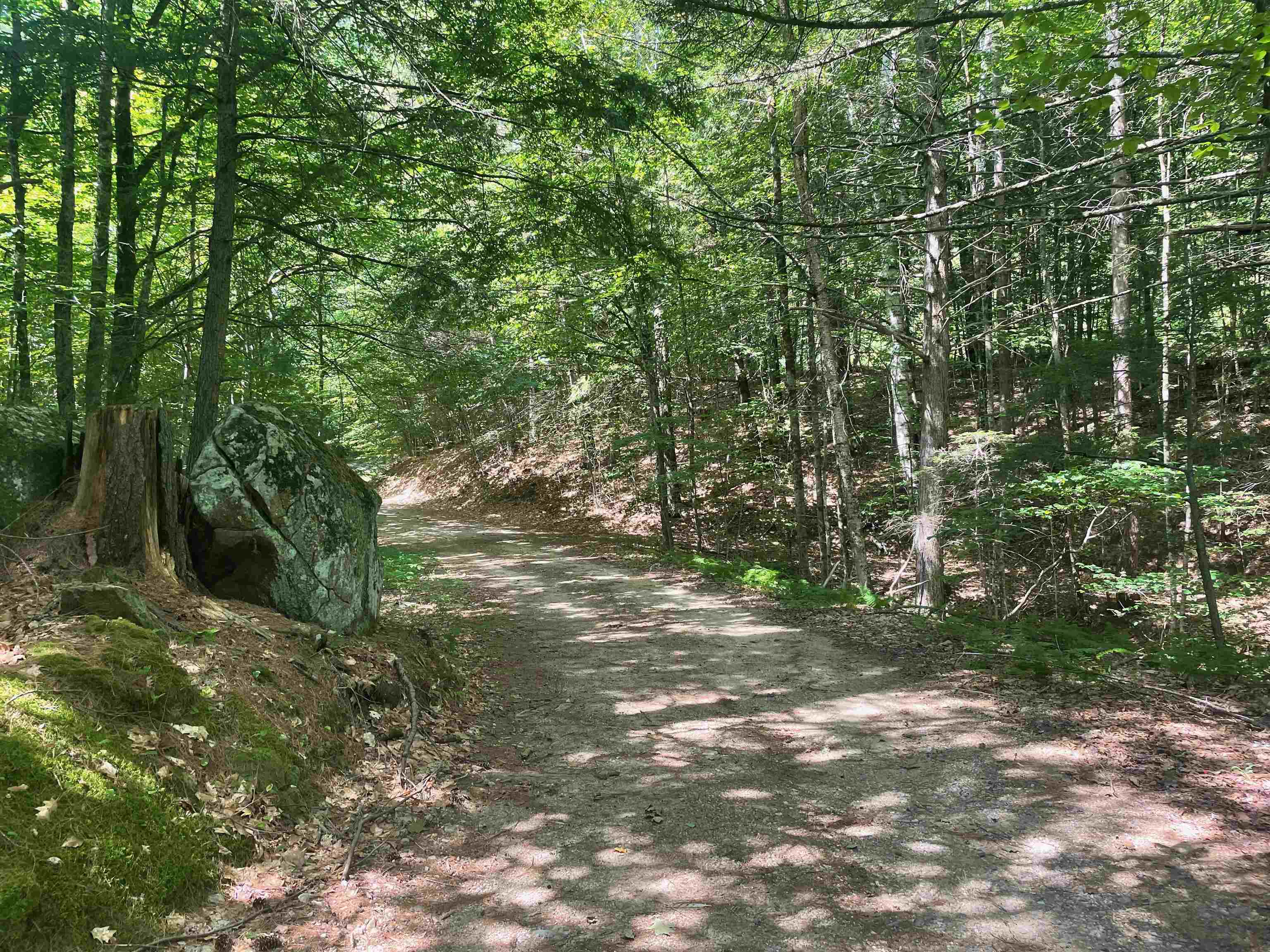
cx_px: 635
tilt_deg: +0.8
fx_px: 954
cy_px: 476
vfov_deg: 53.1
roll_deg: +2.4
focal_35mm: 26
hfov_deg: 67.3
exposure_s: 1/121
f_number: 1.6
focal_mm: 4.2
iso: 64
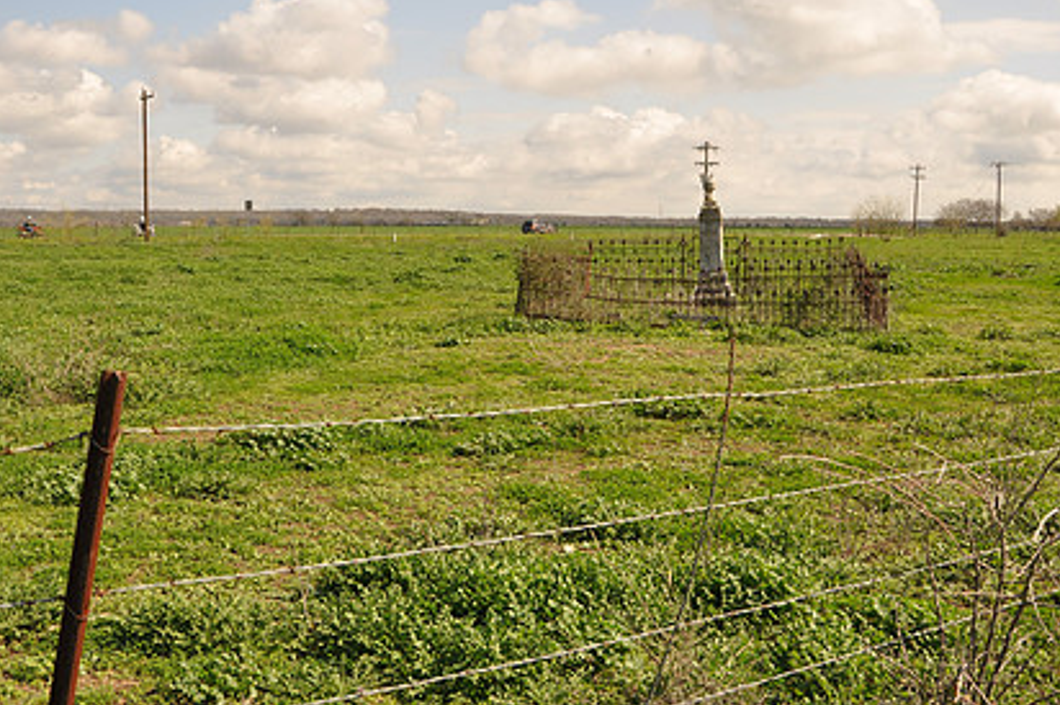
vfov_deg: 34.9
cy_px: 300
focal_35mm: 38
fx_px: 1118
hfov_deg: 50.7
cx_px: 512
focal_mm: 18
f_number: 7.1
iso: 200
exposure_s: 1/200
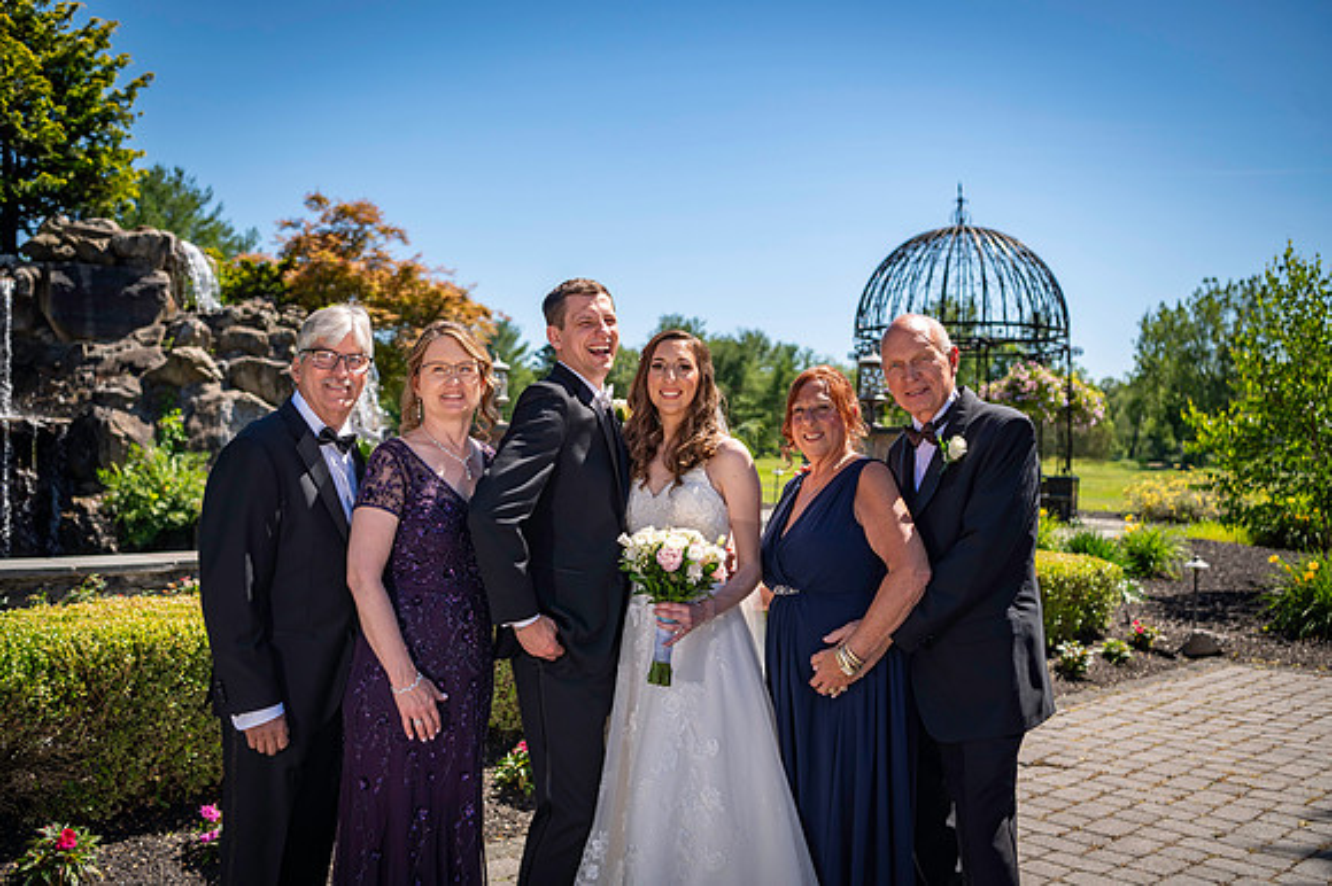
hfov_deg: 53.2
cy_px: 443
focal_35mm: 36
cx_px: 666
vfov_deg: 36.8
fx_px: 1331
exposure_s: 1/2500
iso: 100
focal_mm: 36
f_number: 3.2
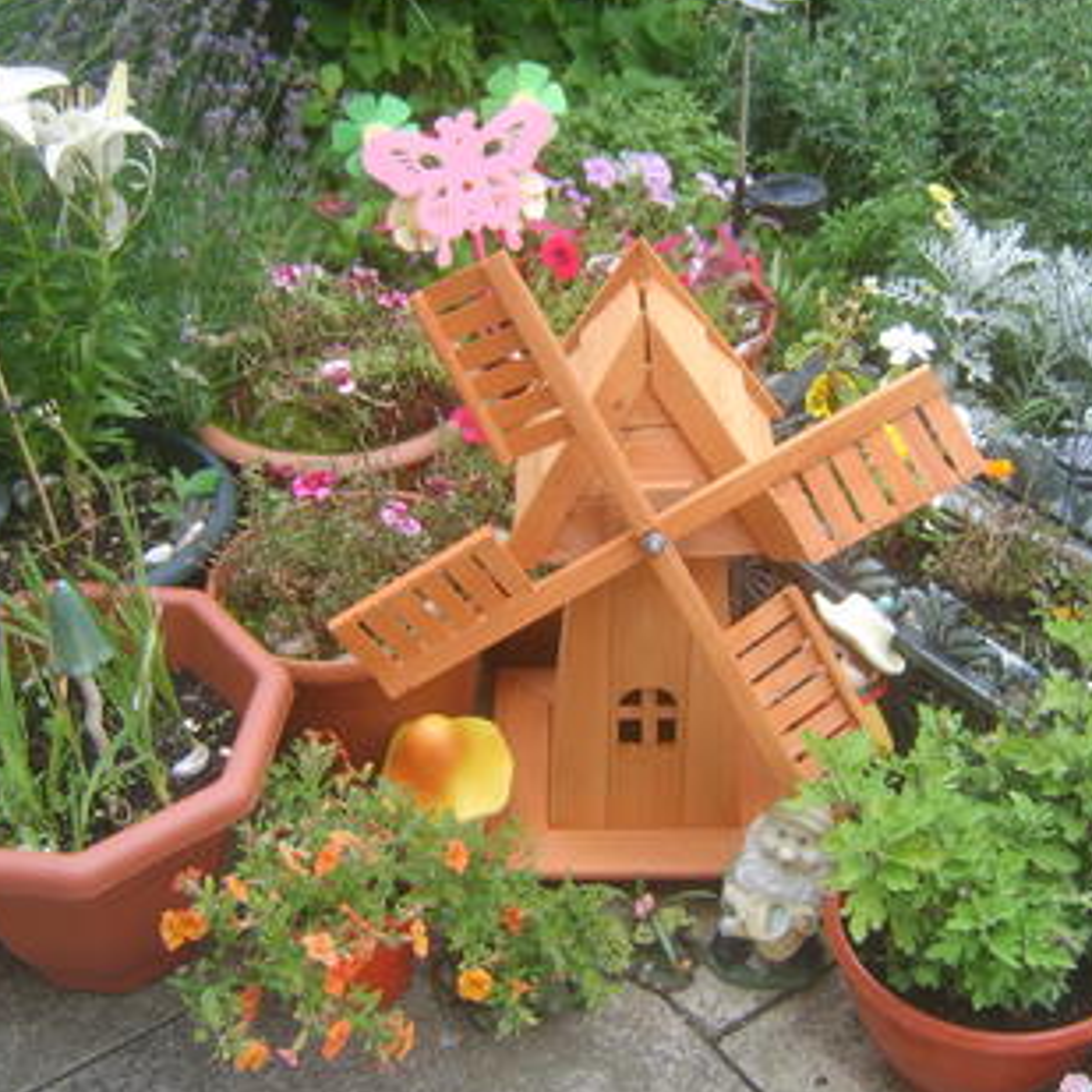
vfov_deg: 42.8
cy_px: 530
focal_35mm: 39
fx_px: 1392
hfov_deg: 42.8
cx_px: 562
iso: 50
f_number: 2.7
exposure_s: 1/65
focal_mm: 8.13
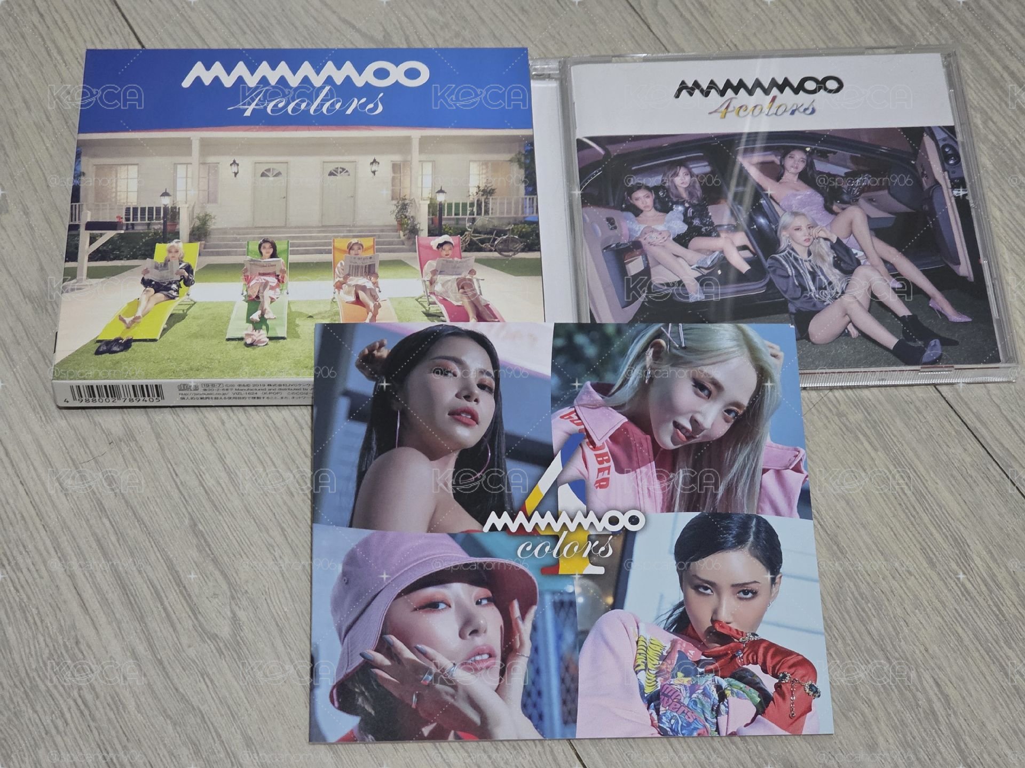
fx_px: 2043
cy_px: 384
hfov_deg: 28.2
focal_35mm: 69
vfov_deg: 21.3
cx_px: 512
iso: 800
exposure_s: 1/30
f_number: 2.4
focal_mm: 7.9
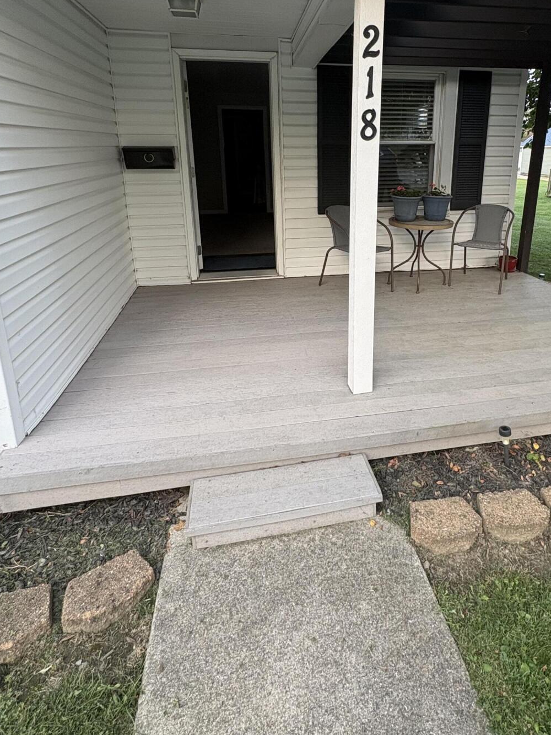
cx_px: 334
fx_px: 446
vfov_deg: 77.5
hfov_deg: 62.8
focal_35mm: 21
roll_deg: -0.3
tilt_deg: -14.7
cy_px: 272
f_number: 2.2
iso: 125
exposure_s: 1/99
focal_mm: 2.22
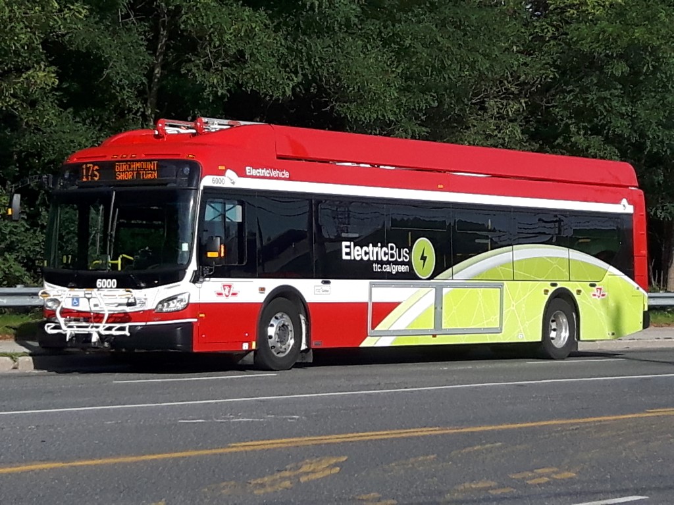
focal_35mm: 31
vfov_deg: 45.4
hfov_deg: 58.4
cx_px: 337
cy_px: 252
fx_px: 604
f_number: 1.9
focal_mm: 3.7
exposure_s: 1/1391
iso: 40
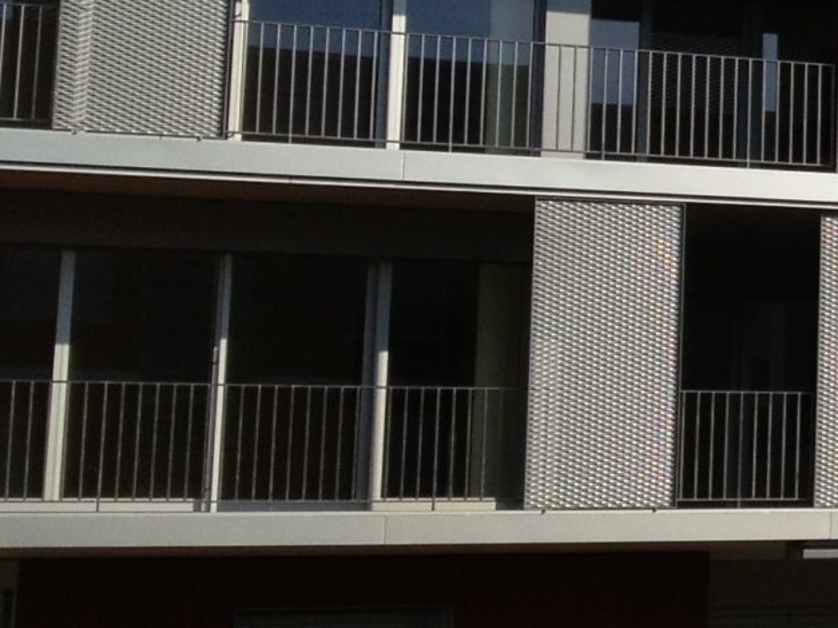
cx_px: 1652
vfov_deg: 10.3
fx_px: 3461
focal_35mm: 143
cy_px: 1
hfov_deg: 12.3
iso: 50
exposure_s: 1/2208
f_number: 2.4
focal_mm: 4.28
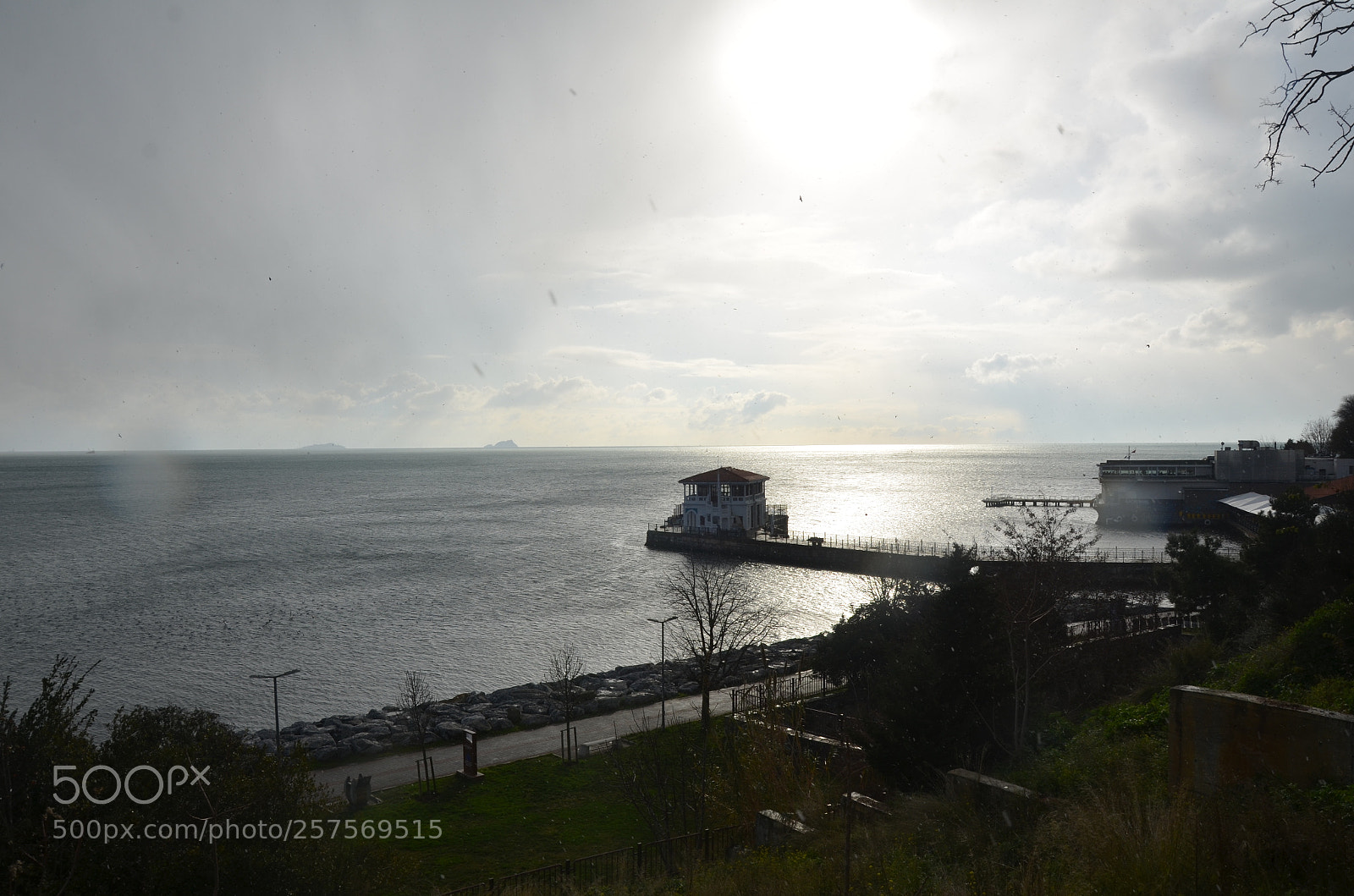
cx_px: 677
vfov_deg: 47.7
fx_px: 1013
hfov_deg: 67.5
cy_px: 448
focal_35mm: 27
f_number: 10
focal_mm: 18
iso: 100
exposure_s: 1/400
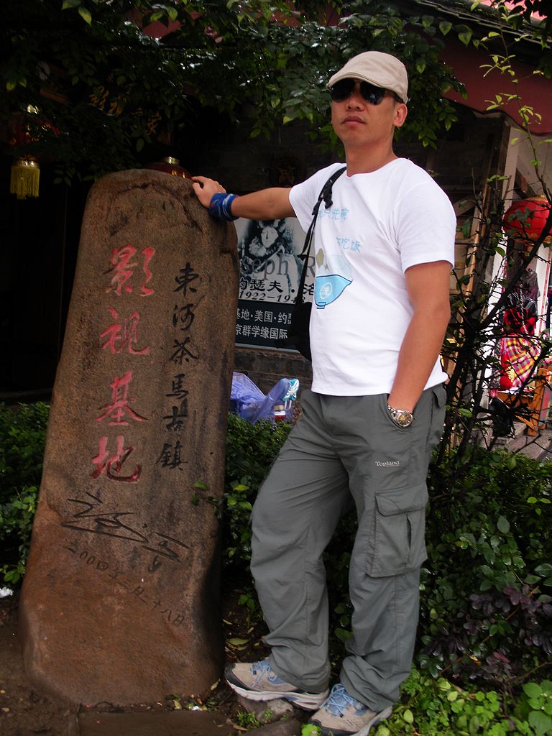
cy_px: 368
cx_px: 276
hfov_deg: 39.7
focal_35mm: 36
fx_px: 765
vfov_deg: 51.4
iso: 64
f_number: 3.5
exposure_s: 1/60.1
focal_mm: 6.3
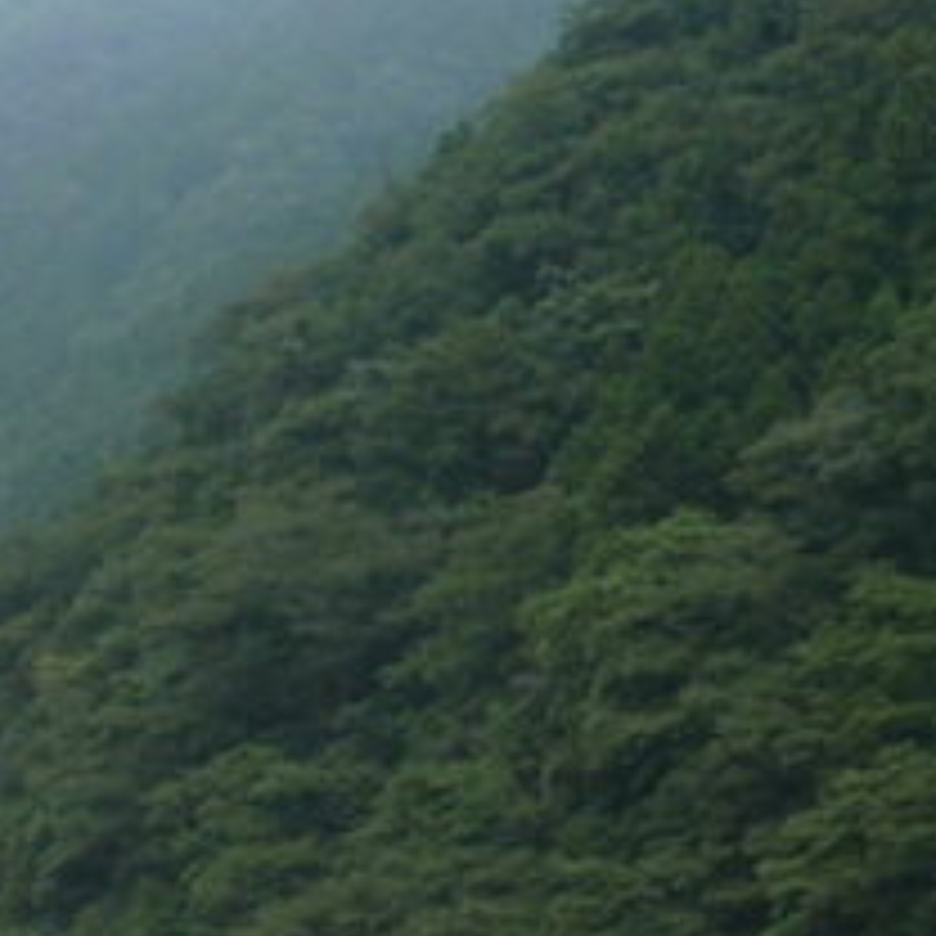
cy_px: 1256
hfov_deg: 14.5
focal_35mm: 119
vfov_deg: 14.0
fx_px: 3640
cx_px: 104
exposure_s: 1/100
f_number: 2.8
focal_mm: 7.4
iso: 100
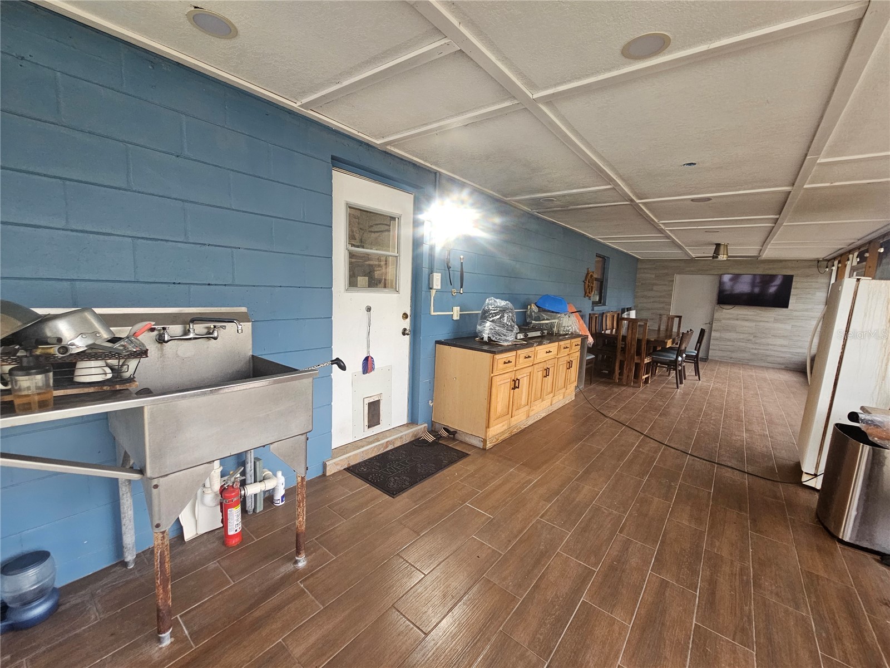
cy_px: 334
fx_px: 334
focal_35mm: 13
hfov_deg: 106.2
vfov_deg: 89.9
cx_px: 445
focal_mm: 2.2
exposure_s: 1/60
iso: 200
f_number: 2.2
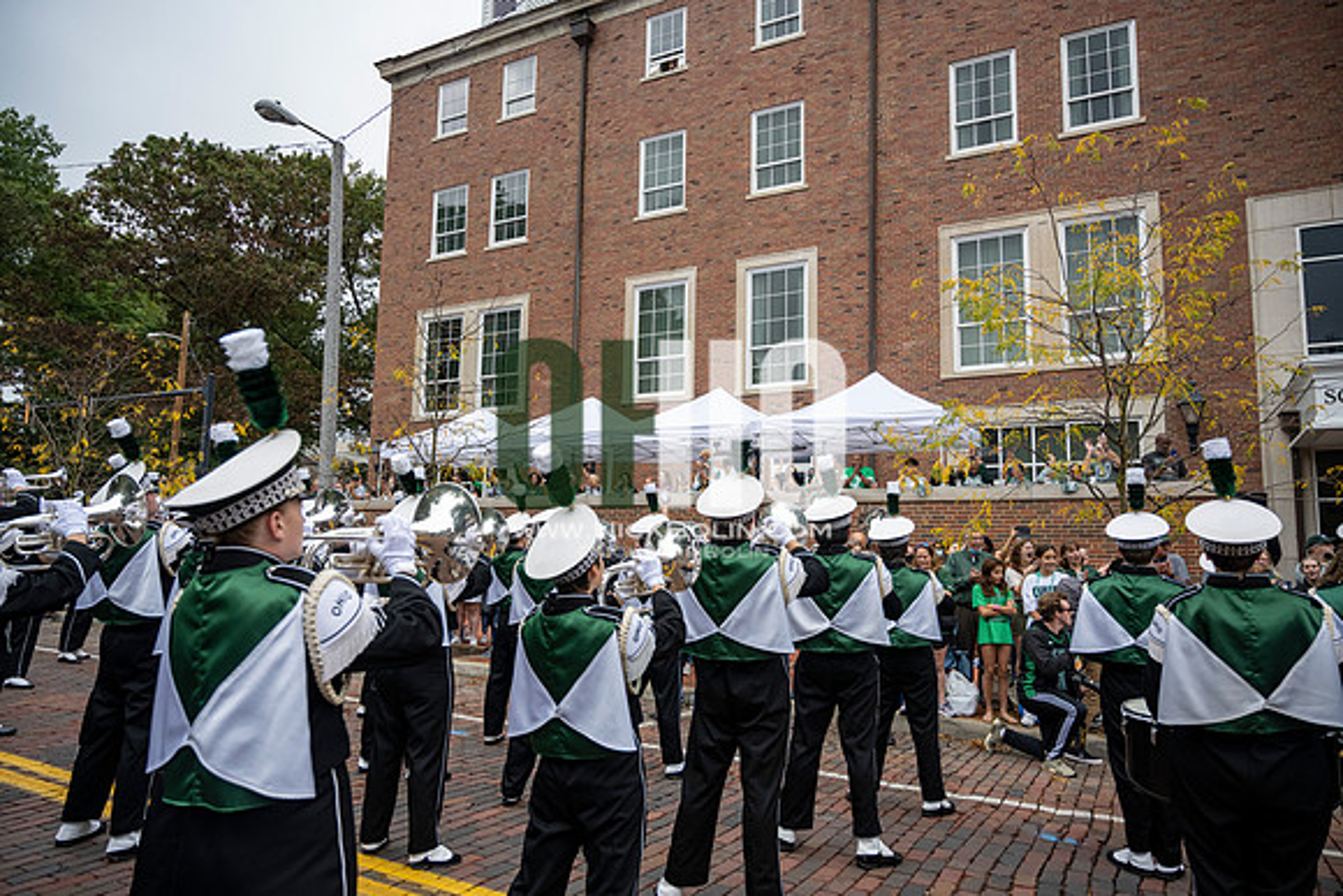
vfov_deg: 53.2
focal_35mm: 24
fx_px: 896
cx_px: 672
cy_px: 448
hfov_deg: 73.7
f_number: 4
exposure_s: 1/1600
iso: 640
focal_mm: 24
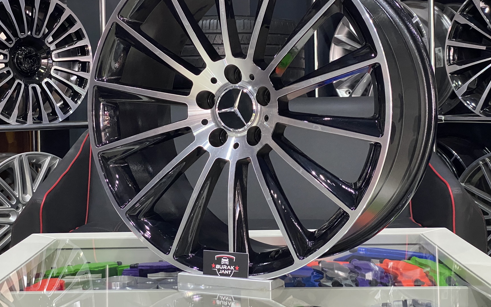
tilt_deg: -0.7
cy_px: 121
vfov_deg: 20.0
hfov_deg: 31.5
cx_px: 224
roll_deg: +0.8
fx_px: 870
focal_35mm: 65
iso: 320
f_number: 2
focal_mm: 6
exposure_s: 1/50
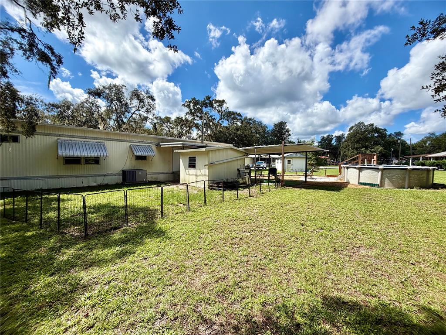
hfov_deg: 102.1
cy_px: 168
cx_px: 223
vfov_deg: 85.7
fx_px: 180
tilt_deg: -2.5
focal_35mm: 14
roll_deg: -0.7
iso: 25
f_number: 2.2
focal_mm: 2.22
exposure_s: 1/841
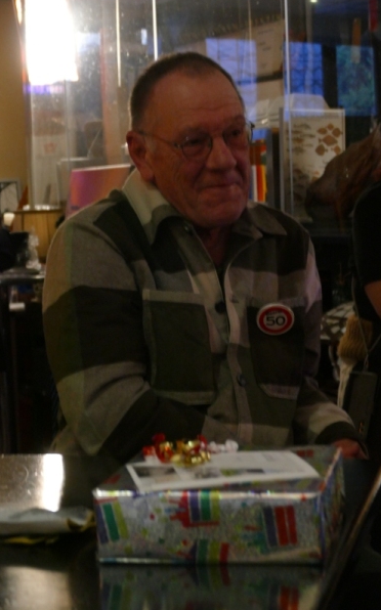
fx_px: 1297
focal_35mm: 78
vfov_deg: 26.5
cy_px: 306
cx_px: 203
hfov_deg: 16.7
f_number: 3.7
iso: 1600
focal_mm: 27.56
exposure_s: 1/5
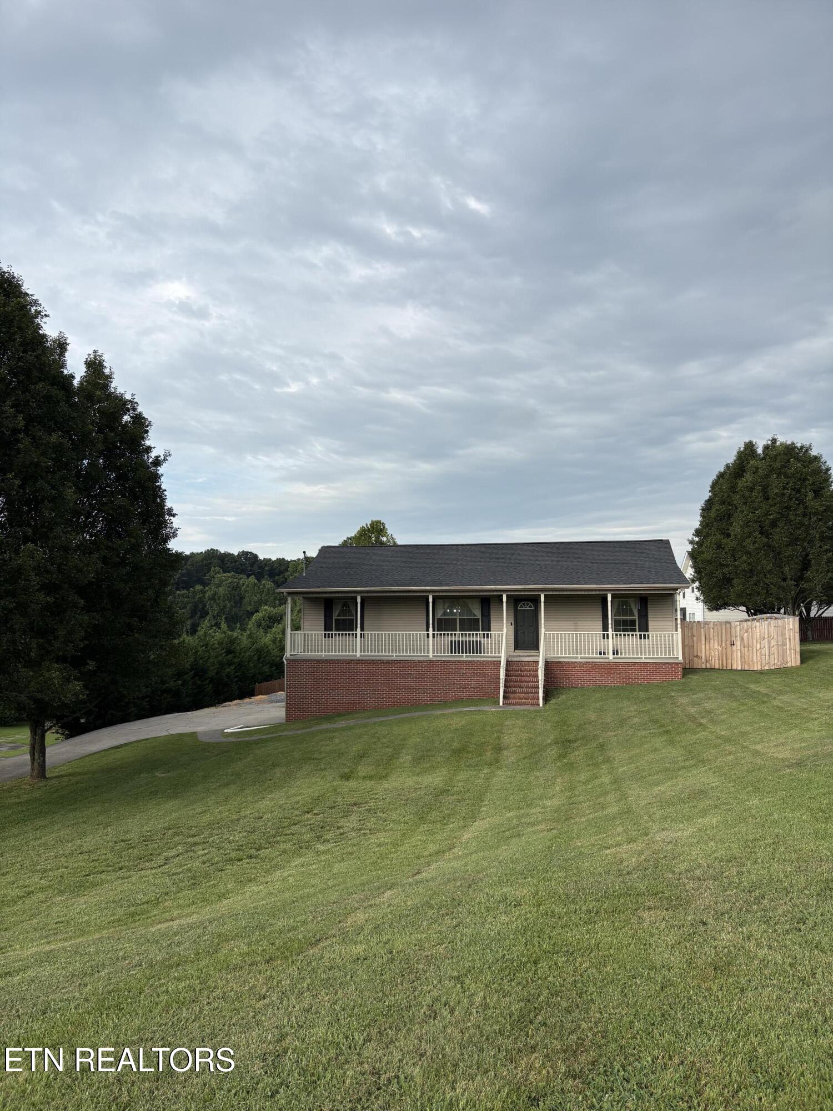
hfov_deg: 53.1
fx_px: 834
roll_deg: +0.0
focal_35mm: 26
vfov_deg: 67.3
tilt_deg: +6.3
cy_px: 556
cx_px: 416
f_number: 1.6
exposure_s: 1/1953
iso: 50
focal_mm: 5.96
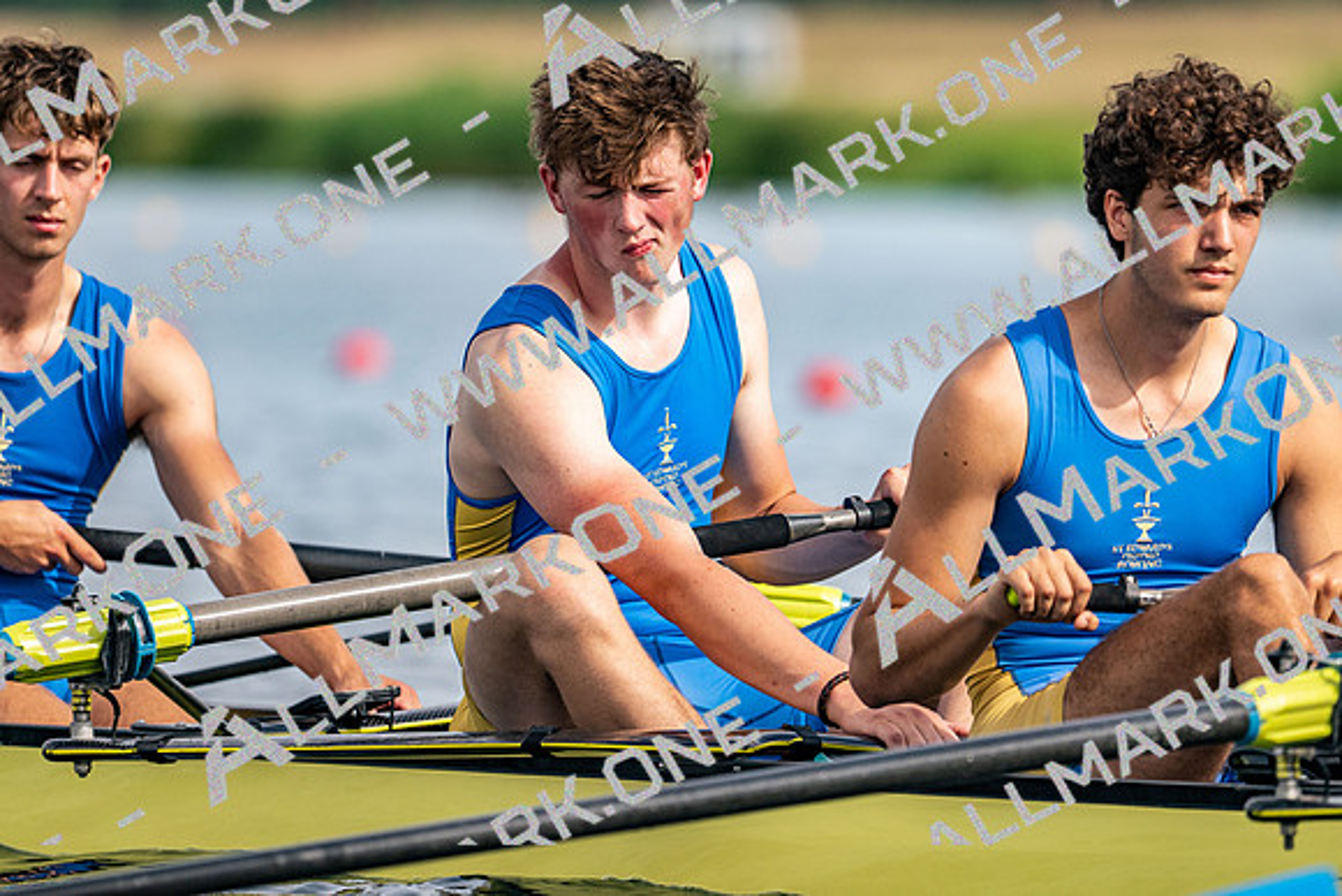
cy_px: 448
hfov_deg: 3.4
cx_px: 671
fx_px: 22382
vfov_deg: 2.3
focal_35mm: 600
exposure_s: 1/2500
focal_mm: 400
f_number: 4.5
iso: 280
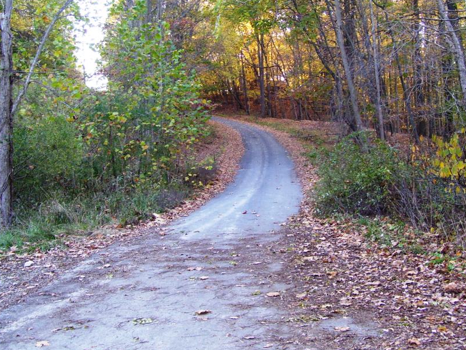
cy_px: 133
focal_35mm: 47
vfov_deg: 30.8
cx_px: 251
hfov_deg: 40.4
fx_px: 633
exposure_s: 1/60
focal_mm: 6
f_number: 2.7
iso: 125
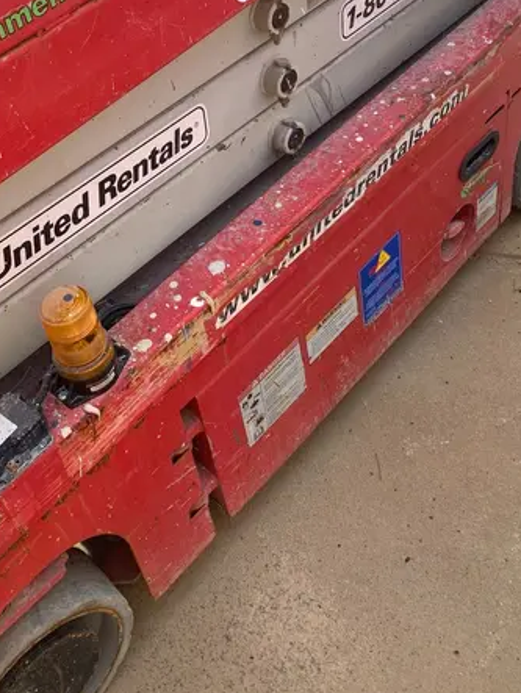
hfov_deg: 33.3
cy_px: 176
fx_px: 862
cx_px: 172
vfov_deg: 42.5
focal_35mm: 43
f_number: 1.8
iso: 25
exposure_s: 1/251
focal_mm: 4.25
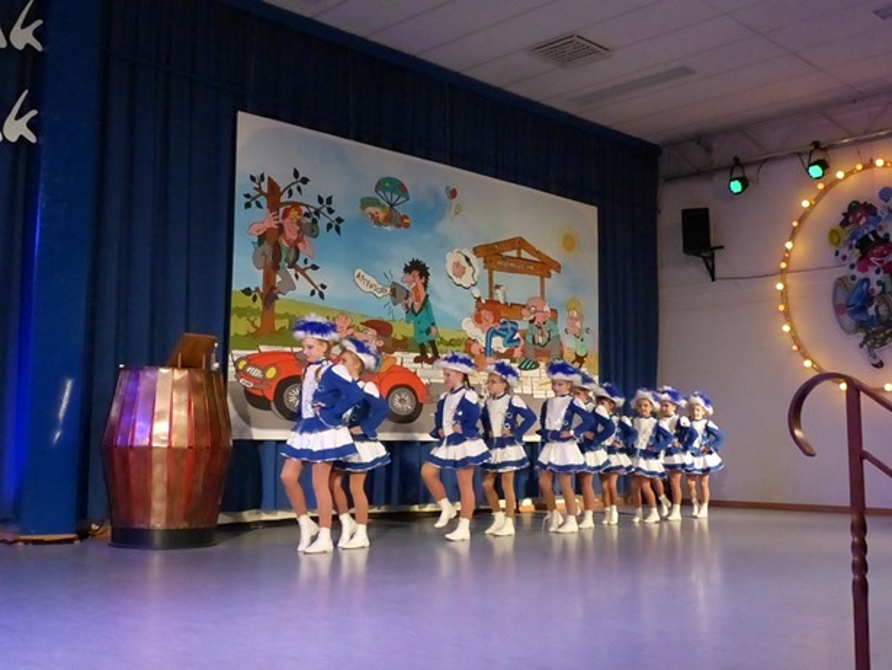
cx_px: 446
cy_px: 335
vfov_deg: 36.8
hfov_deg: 47.8
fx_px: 1005
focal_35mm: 39
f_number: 4
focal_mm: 7
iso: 1600
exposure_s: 1/200
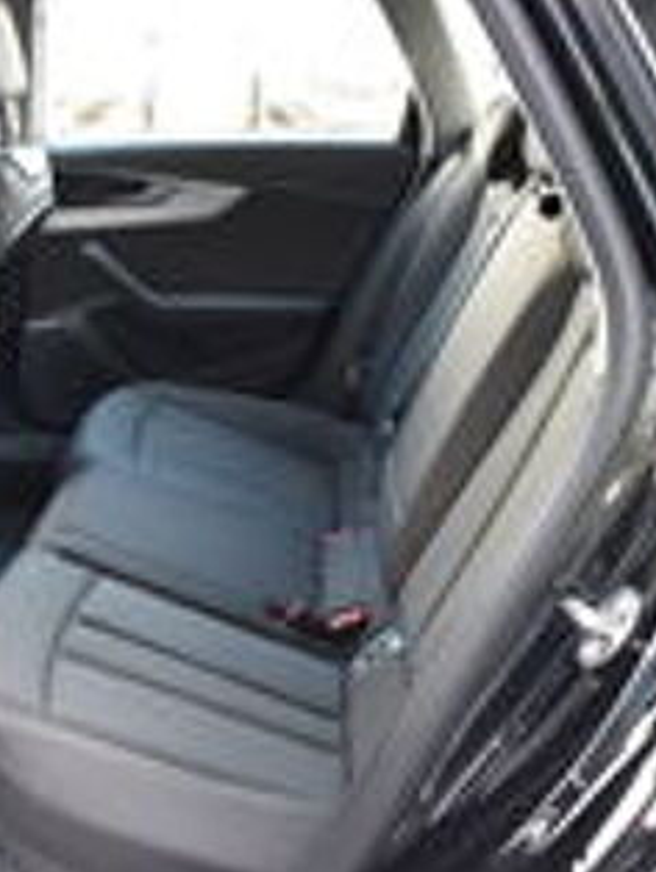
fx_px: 1110
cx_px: 153
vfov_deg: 42.9
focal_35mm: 44
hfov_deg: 32.2
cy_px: 437
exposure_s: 1/60
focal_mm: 20
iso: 900
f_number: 3.5
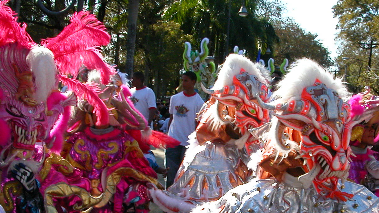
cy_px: 160
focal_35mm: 53
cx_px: 248
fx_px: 533
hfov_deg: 38.8
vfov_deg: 22.4
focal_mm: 5.6
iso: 100
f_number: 4.5
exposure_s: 1/312
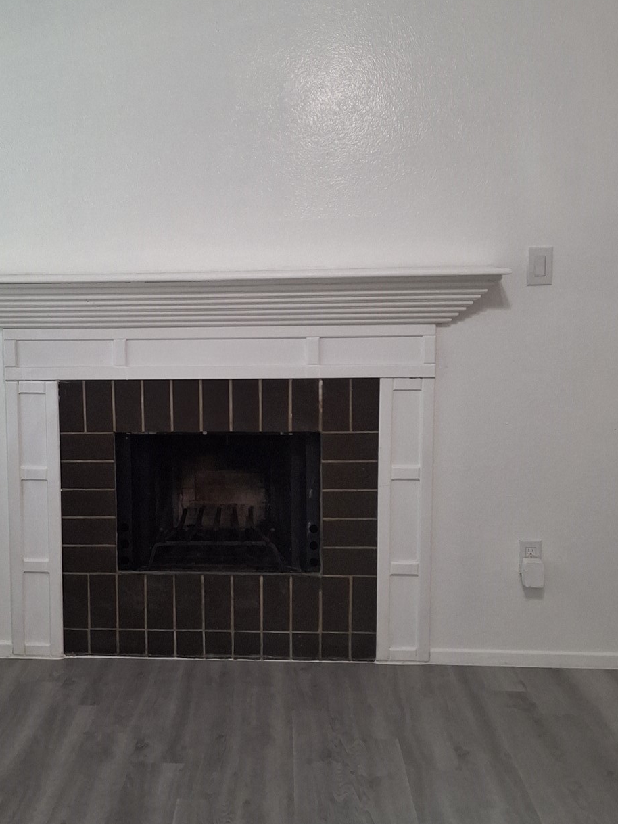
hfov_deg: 34.0
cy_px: 380
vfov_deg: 44.8
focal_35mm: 42
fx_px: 1000
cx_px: 204
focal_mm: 4.69
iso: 200
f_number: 1.8
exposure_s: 1/60
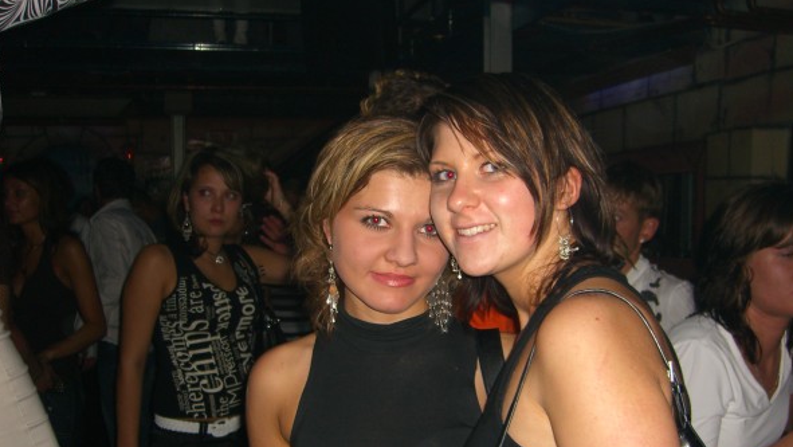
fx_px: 884
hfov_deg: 48.3
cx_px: 397
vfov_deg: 28.2
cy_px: 289
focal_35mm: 42
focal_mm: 7.9
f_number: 2.8
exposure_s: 1/60
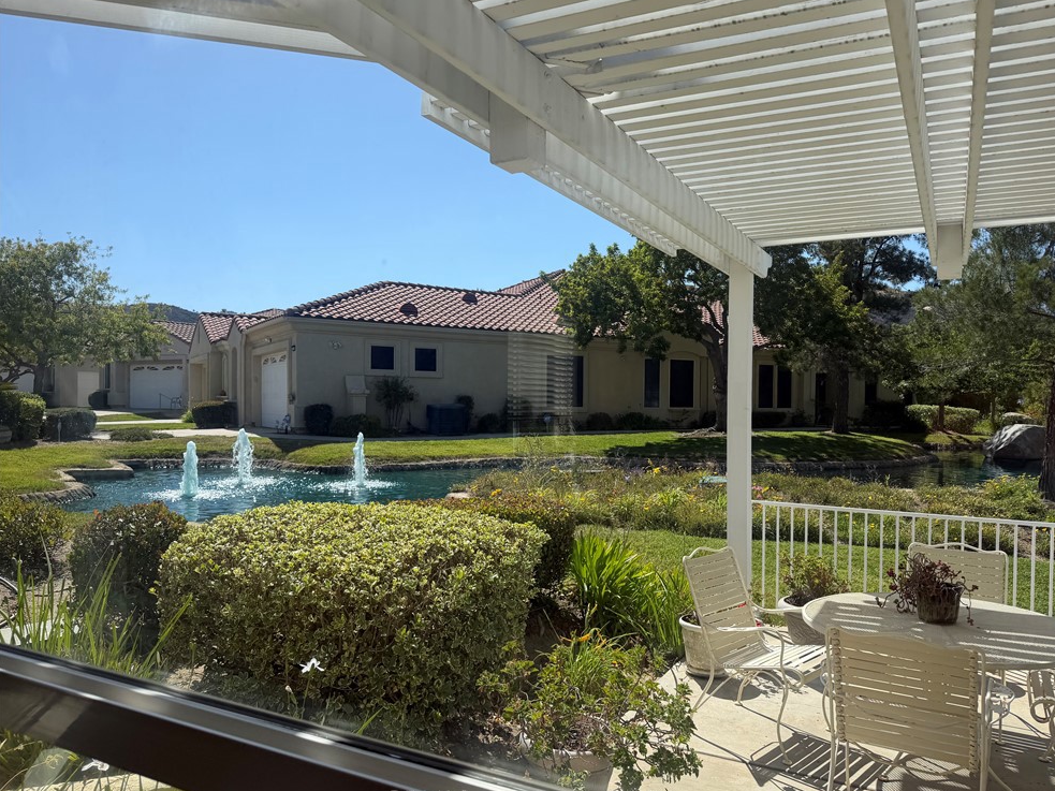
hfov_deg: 69.4
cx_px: 547
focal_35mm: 25
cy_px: 404
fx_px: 762
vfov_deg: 54.9
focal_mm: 6.76
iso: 80
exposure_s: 1/4167
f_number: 1.78
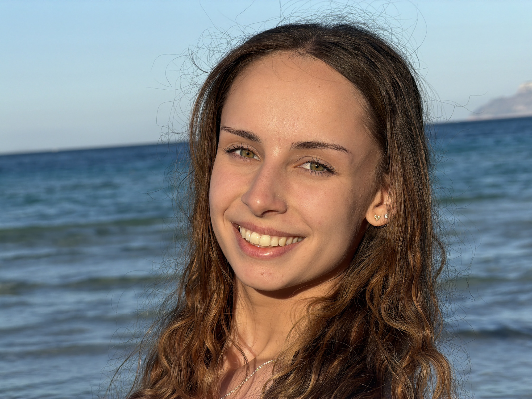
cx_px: 266
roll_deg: +3.6
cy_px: 200
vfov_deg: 14.8
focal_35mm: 100
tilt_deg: -3.3
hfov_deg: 19.6
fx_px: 1537
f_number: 2.8
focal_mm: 16.89
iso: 20
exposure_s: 1/638
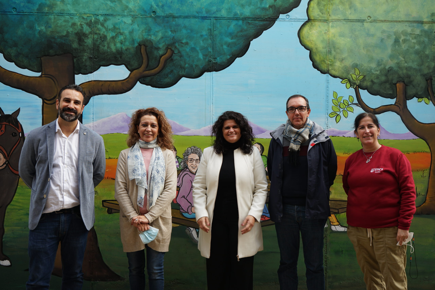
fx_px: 447
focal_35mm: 37
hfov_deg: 51.9
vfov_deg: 35.9
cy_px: 145
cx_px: 218
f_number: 6.3
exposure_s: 1/80
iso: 100
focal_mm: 37
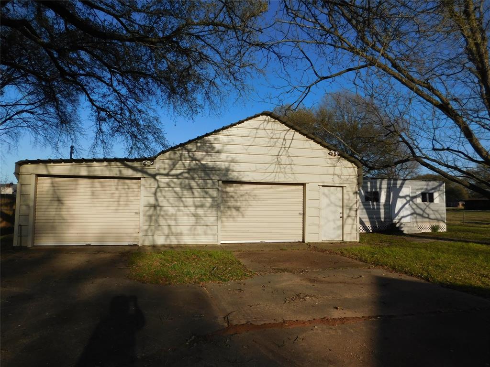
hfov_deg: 73.9
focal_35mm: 23
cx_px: 245
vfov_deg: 58.9
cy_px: 184
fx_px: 326
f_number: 6
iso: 125
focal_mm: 4
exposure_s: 1/800
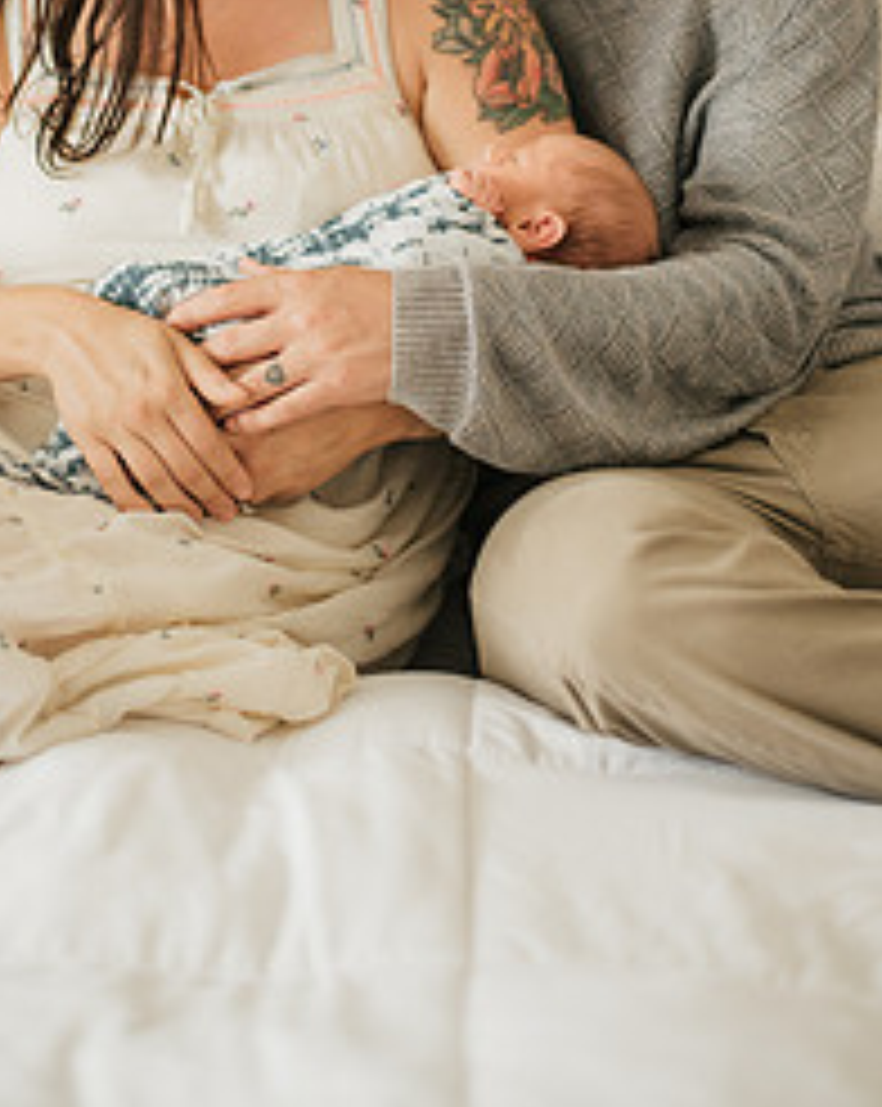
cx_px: 374
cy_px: 104
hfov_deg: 17.8
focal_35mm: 86
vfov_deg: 21.7
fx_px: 2813
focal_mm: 50
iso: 1000
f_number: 2
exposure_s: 1/320
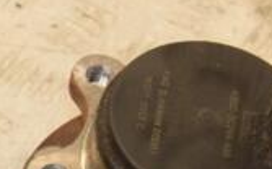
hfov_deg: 9.4
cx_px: -90
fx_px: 1629
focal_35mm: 220
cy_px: 202
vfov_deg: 5.9
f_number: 7.1
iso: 800
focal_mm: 40
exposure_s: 1/200
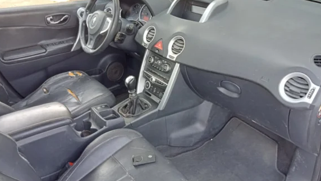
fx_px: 272
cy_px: 90
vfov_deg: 36.7
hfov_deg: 61.0
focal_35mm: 32
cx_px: 160
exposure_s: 1/33.3
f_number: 2.2
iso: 184
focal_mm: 3.46
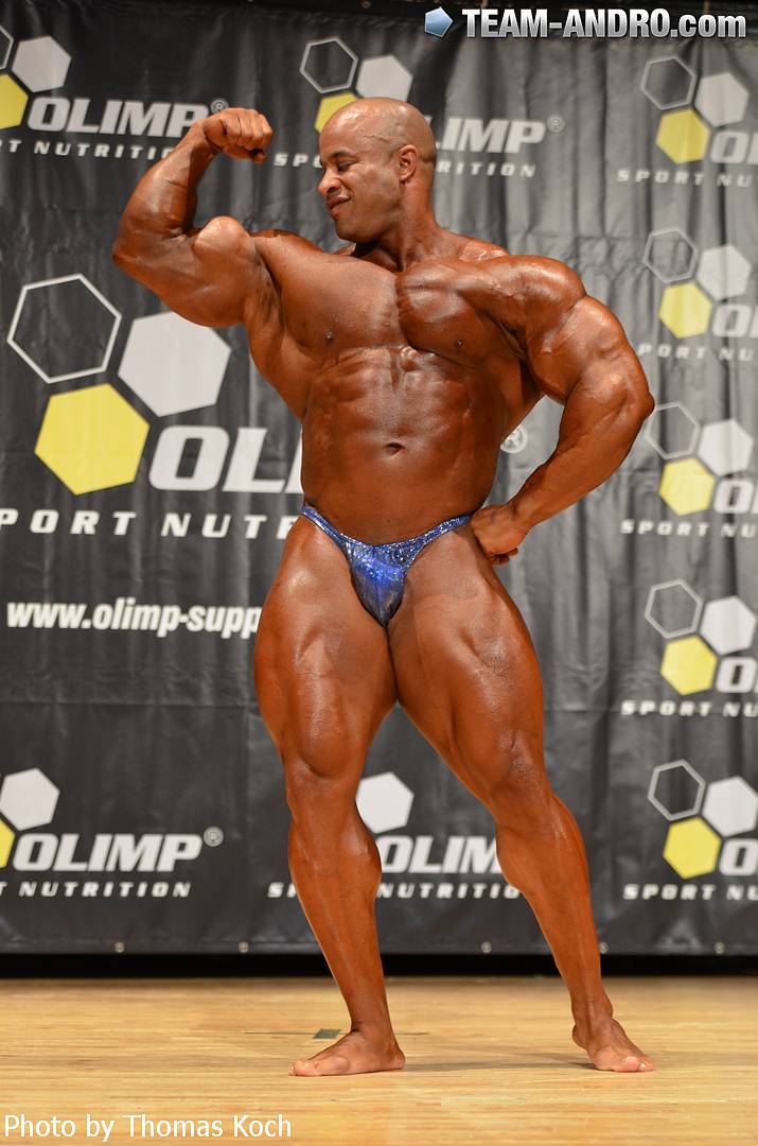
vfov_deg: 26.0
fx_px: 2475
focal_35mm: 78
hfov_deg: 17.4
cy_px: 573
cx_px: 379
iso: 800
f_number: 2.8
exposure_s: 1/80
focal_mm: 52
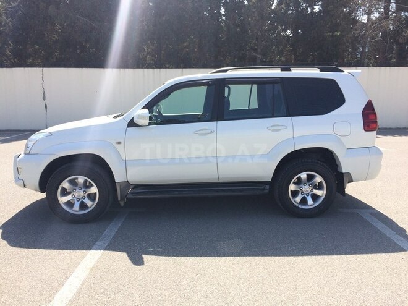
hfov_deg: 61.7
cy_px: 153
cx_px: 204
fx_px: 342
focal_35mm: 29
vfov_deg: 48.2
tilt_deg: -9.2
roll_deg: +0.1
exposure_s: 1/1080
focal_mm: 4.15
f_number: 2.2
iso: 32
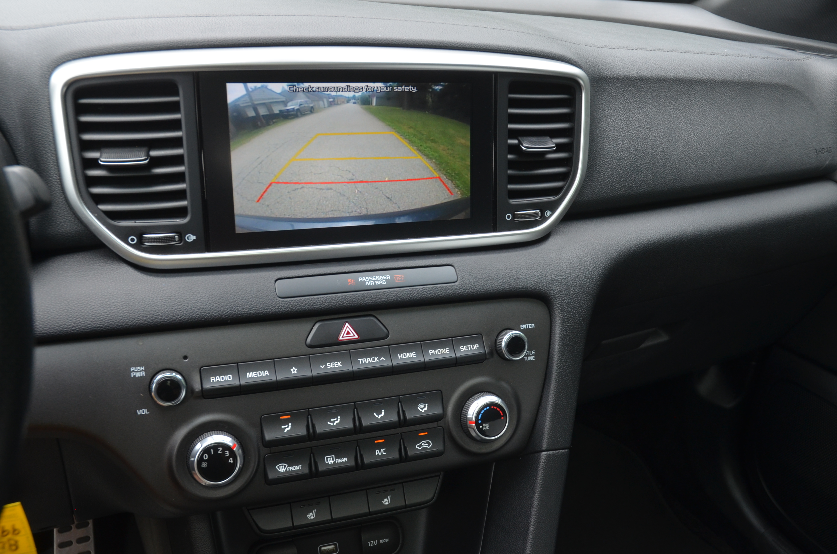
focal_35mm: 36
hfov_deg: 53.2
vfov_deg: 36.7
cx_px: 418
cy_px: 277
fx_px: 835
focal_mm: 24
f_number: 5.6
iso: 400
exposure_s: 1/125
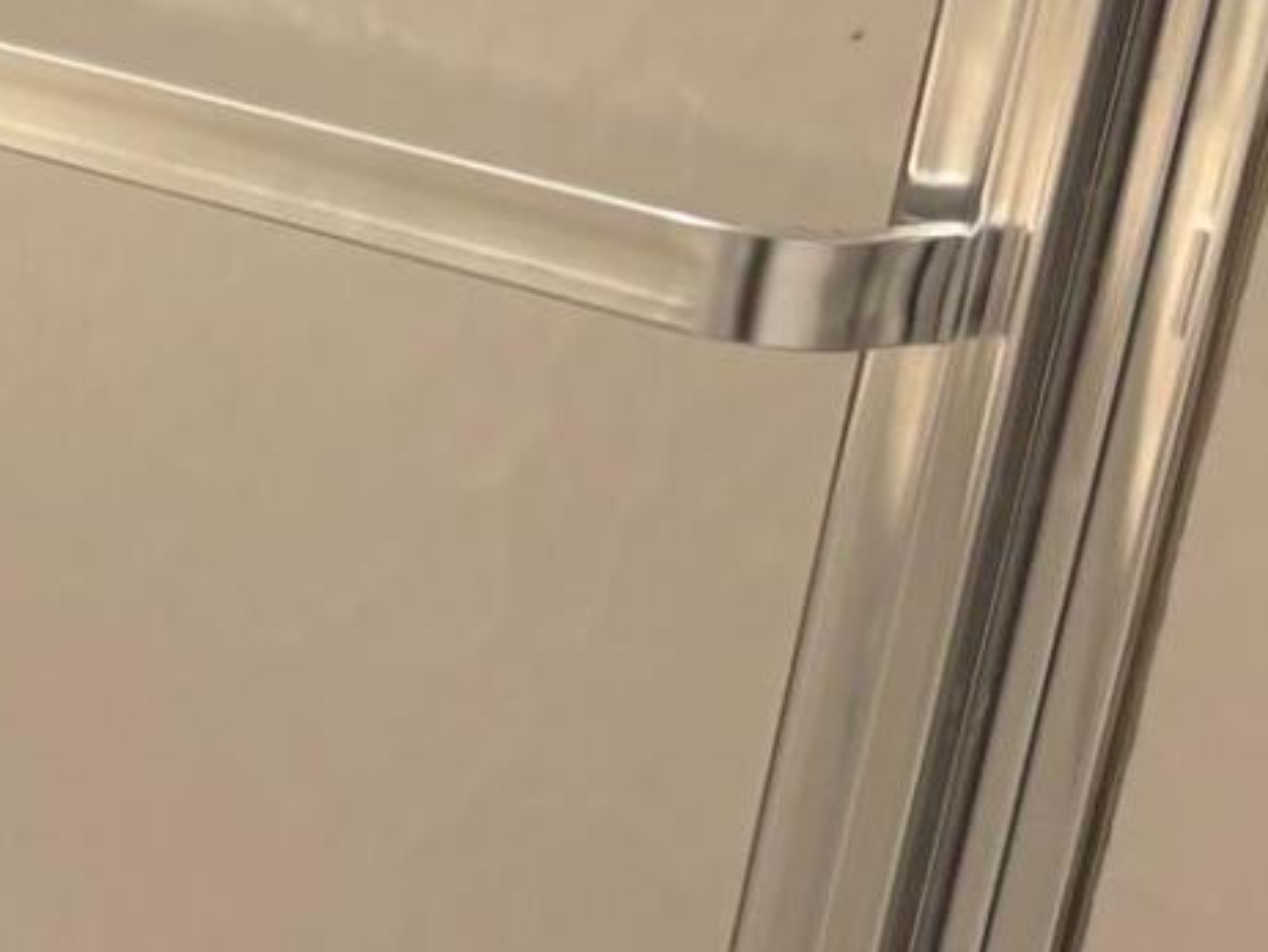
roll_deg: -5.1
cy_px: 760
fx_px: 5937
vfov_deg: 9.2
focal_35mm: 162
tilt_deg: -19.1
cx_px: -1784
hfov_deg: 10.5
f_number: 1.6
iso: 64
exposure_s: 1/60
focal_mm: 5.96
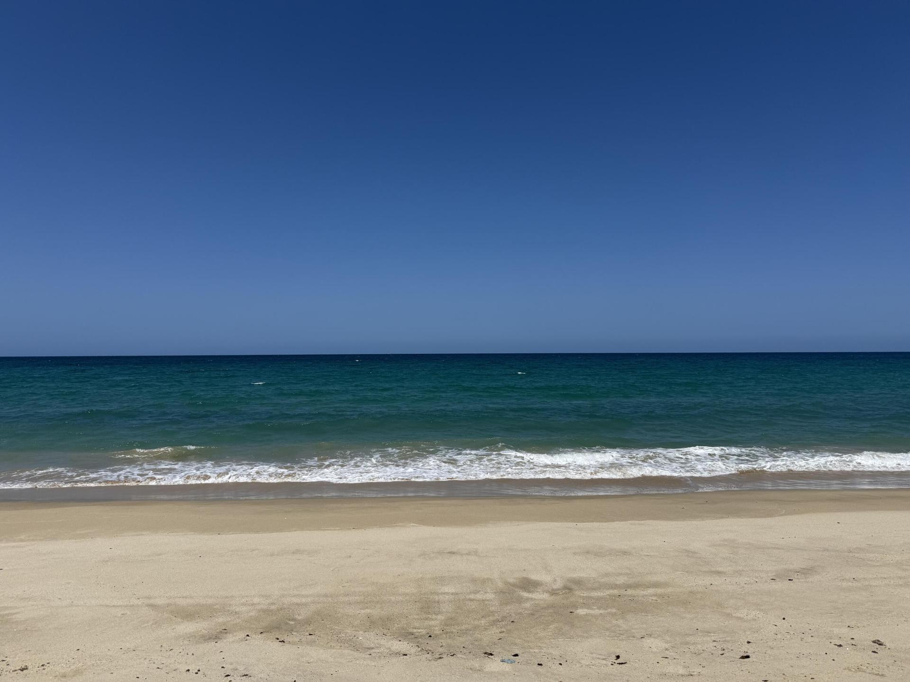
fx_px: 631
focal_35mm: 24
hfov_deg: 71.6
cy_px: 341
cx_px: 455
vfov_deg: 56.8
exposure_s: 1/11905
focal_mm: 6.76
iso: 80
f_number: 1.78
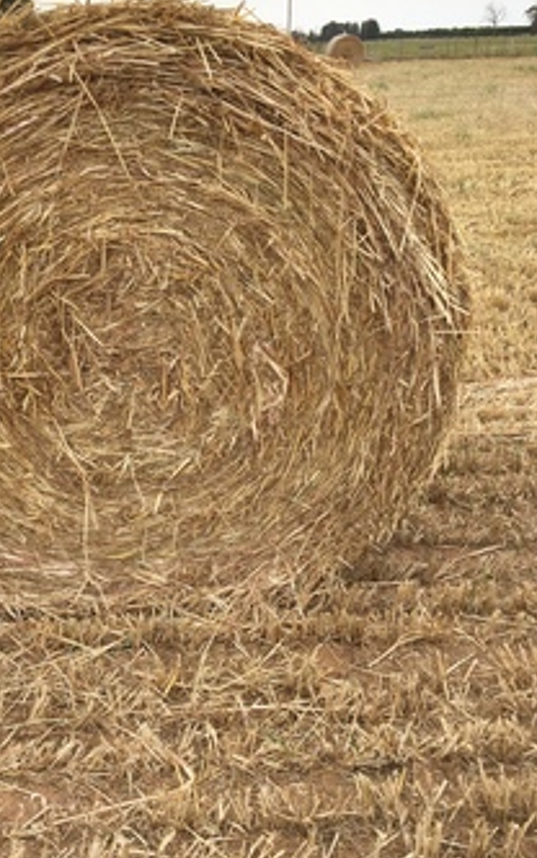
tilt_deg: -23.7
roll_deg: +1.7
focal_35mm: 37
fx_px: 865
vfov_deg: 52.7
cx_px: 168
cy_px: 450
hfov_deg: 34.1
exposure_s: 1/760
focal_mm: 4.15
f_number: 2.2
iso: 32
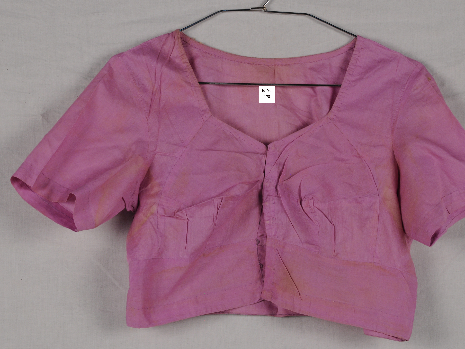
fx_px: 1760
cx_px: 263
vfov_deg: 11.3
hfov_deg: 15.0
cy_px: 174
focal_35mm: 131
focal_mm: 80
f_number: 16
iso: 400
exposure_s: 1/10
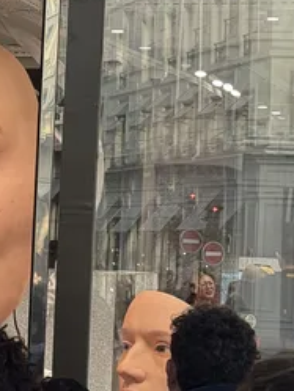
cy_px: 190
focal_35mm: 154
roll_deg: -2.4
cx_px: -160
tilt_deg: +3.4
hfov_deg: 9.4
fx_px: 1742
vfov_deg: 12.8
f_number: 1.78
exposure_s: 1/354
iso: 64
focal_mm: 6.76
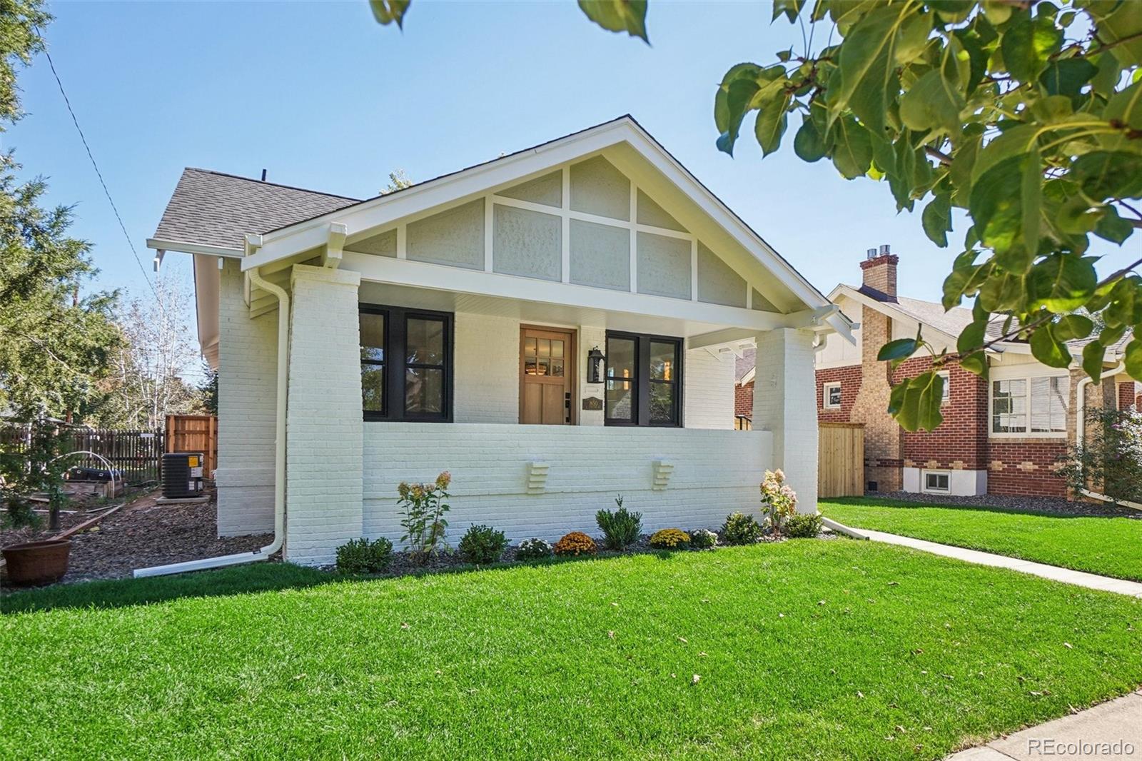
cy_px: 380
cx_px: 571
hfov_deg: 90.0
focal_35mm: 18
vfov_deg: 67.4
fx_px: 571
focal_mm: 12
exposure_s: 1/60
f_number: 8
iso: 100
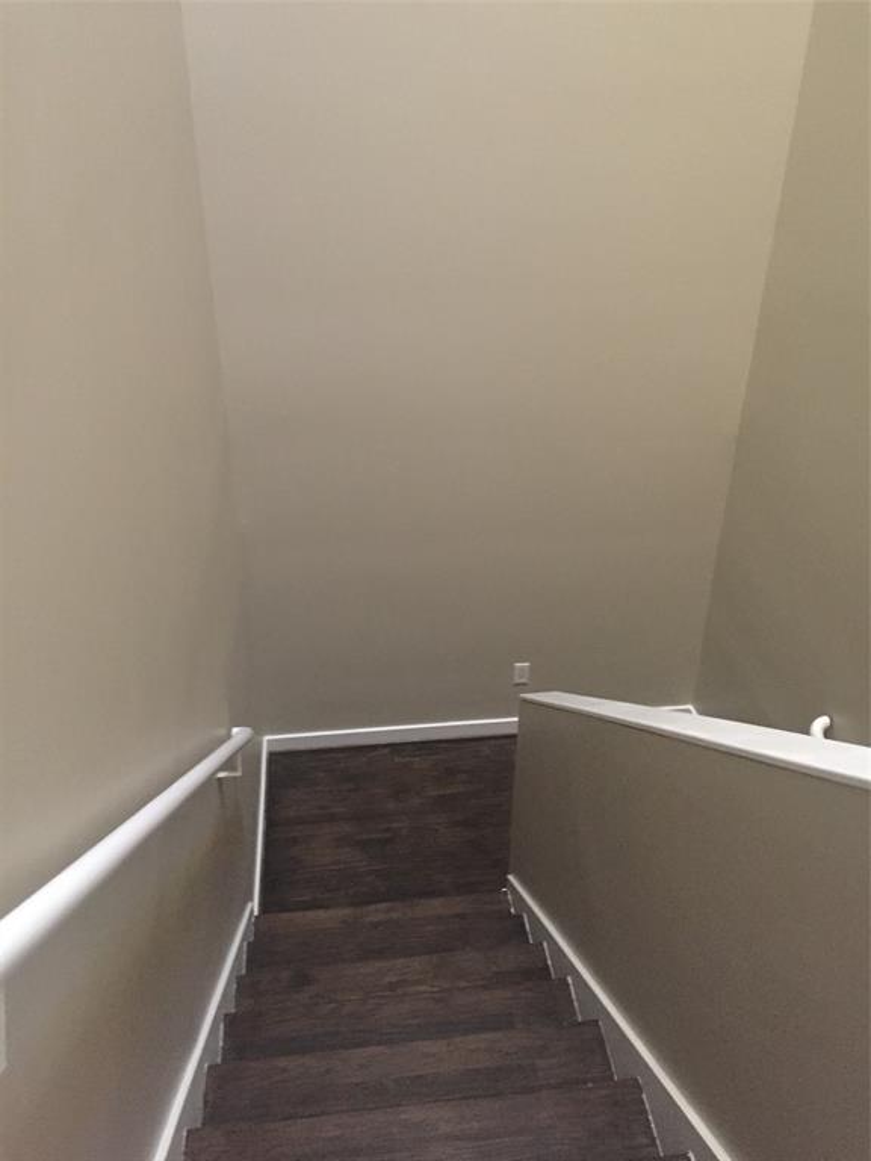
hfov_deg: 48.2
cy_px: 580
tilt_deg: -31.5
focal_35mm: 29
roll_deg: -1.3
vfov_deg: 61.7
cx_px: 436
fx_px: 973
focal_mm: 4.15
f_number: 2.2
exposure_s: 1/15
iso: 500
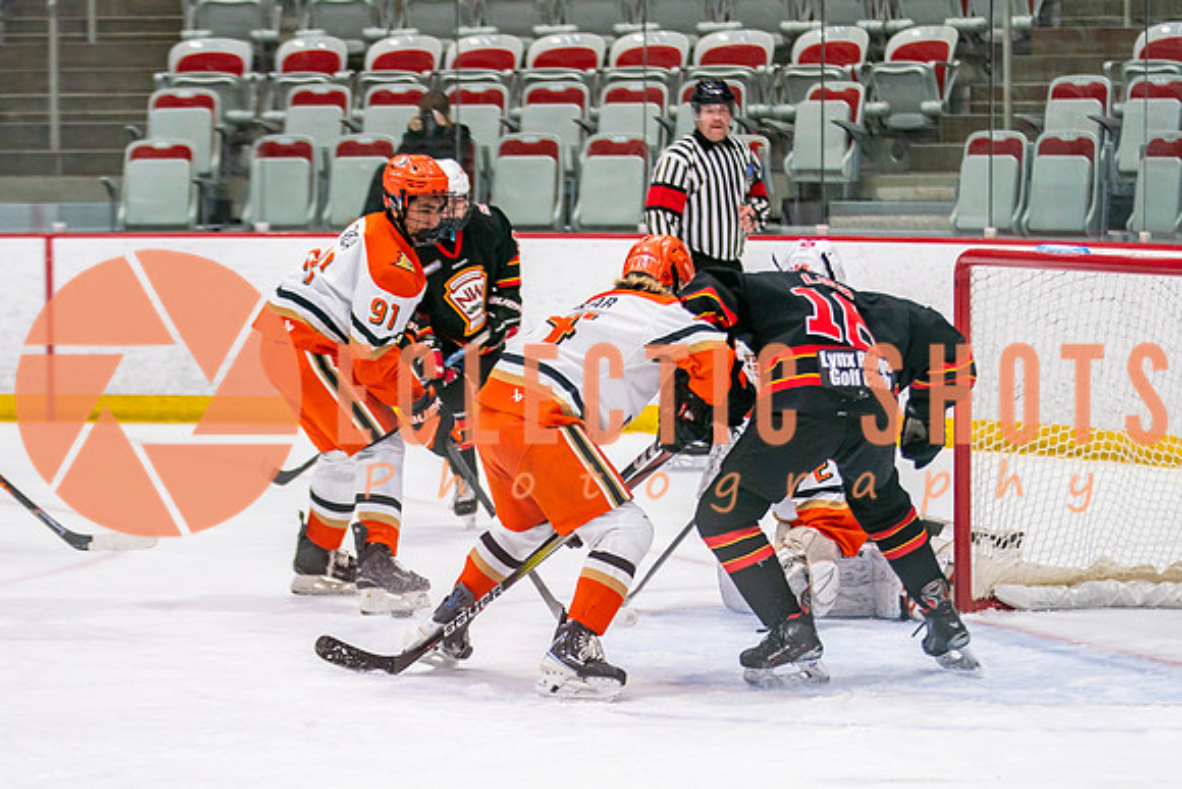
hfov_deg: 12.7
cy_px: 598
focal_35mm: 161
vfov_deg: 8.5
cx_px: 591
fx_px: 5290
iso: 800
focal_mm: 100
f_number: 2.8
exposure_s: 1/640
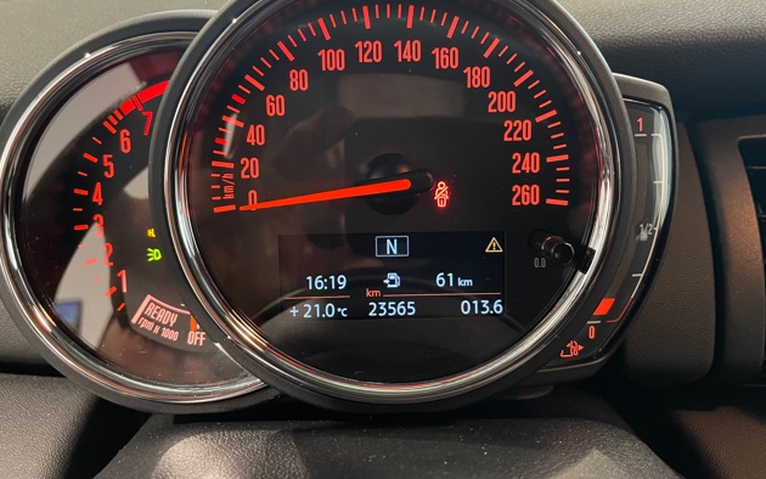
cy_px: 202
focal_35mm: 28
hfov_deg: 66.5
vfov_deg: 44.4
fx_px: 585
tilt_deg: -27.6
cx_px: 378
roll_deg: +0.3
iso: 640
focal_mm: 4.2
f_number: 1.6
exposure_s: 1/30
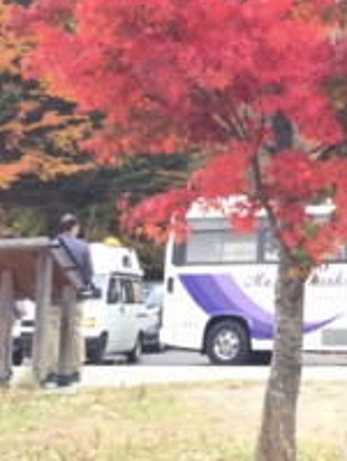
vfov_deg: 26.1
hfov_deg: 20.7
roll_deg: +1.6
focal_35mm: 70
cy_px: -12
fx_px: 933
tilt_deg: +15.6
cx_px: 301
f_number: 2.4
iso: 32
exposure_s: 1/60
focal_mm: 3.3
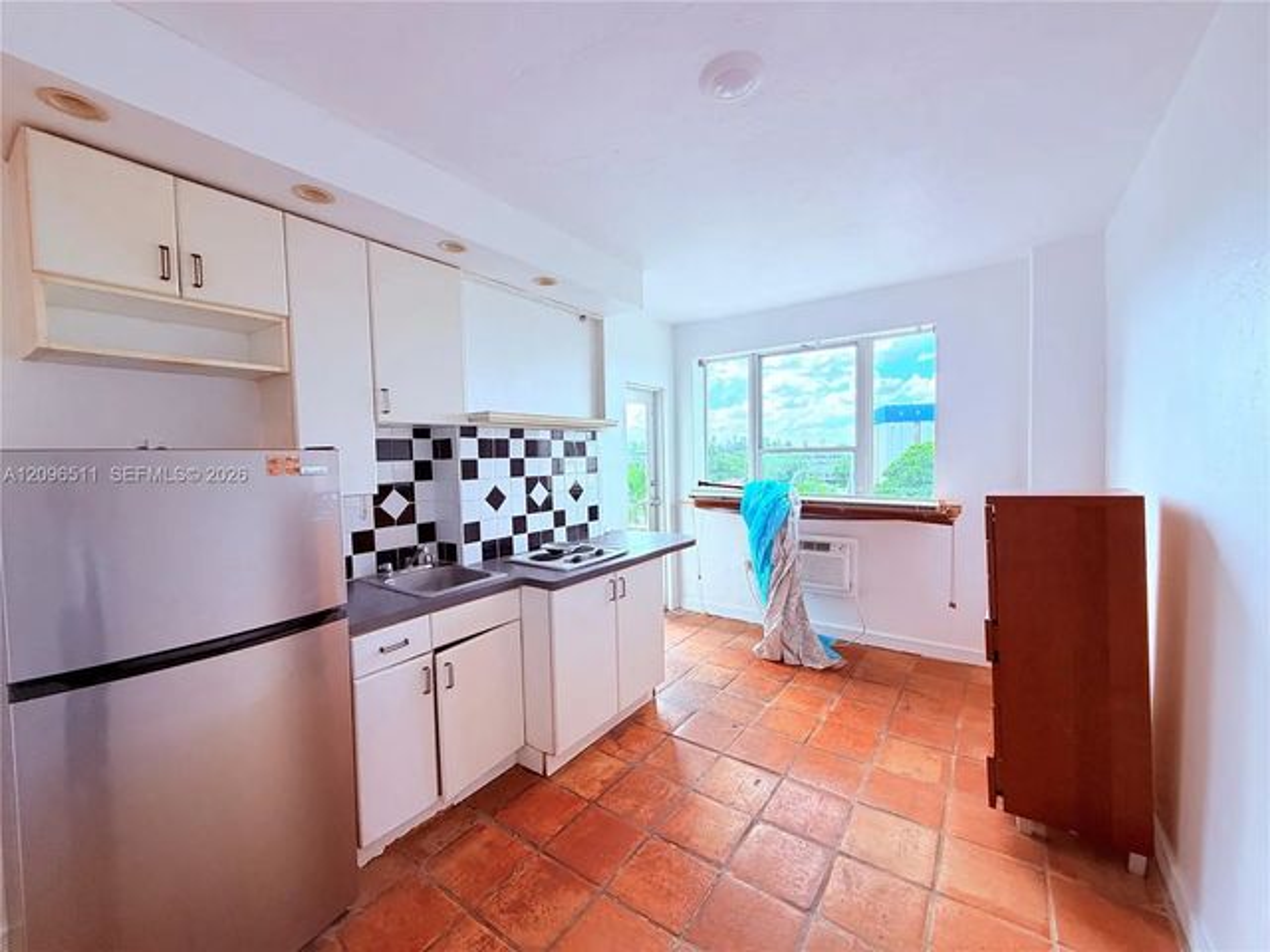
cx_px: 635
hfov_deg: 102.1
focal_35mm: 14
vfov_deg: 85.7
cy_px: 476
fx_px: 514
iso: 100
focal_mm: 2.22
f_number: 2.2
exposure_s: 1/121
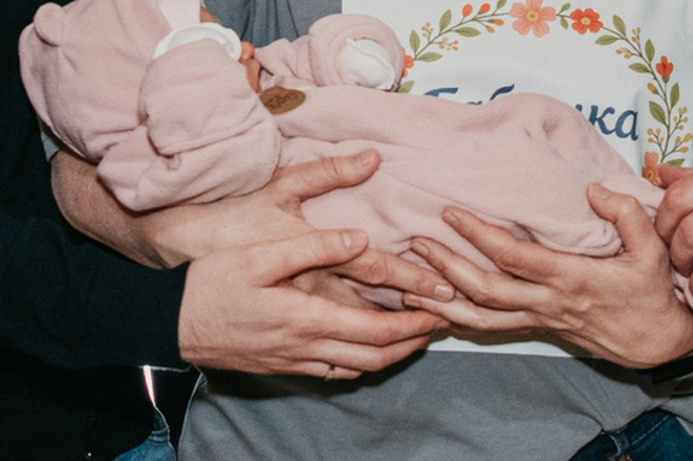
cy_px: -62
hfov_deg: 13.9
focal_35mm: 147
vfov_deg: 9.2
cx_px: 155
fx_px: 2829
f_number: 4
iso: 640
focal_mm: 28
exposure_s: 1/160
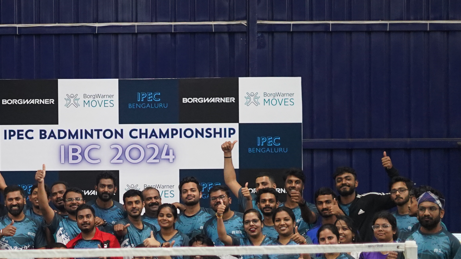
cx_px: -36
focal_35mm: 135
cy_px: 190
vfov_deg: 9.0
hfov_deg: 15.5
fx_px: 1650
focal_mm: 50
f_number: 1.8
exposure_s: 1/1000
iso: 3200
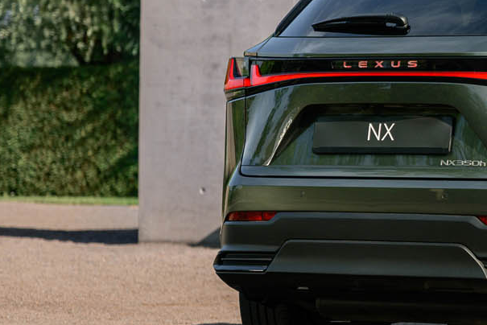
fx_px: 3004
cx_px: 584
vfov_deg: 6.2
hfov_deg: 9.2
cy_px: 43
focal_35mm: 222
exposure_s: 1/1000
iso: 160
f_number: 3.2
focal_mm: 70
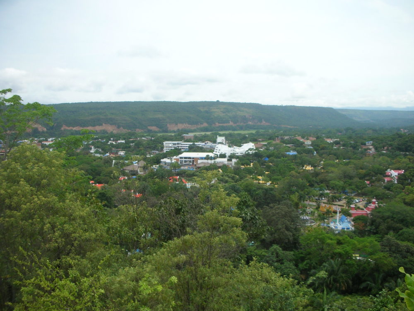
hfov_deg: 52.6
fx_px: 419
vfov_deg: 40.7
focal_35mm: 35
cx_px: 207
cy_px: 156
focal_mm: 5.8
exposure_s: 1/71.7
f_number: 8.5
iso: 50
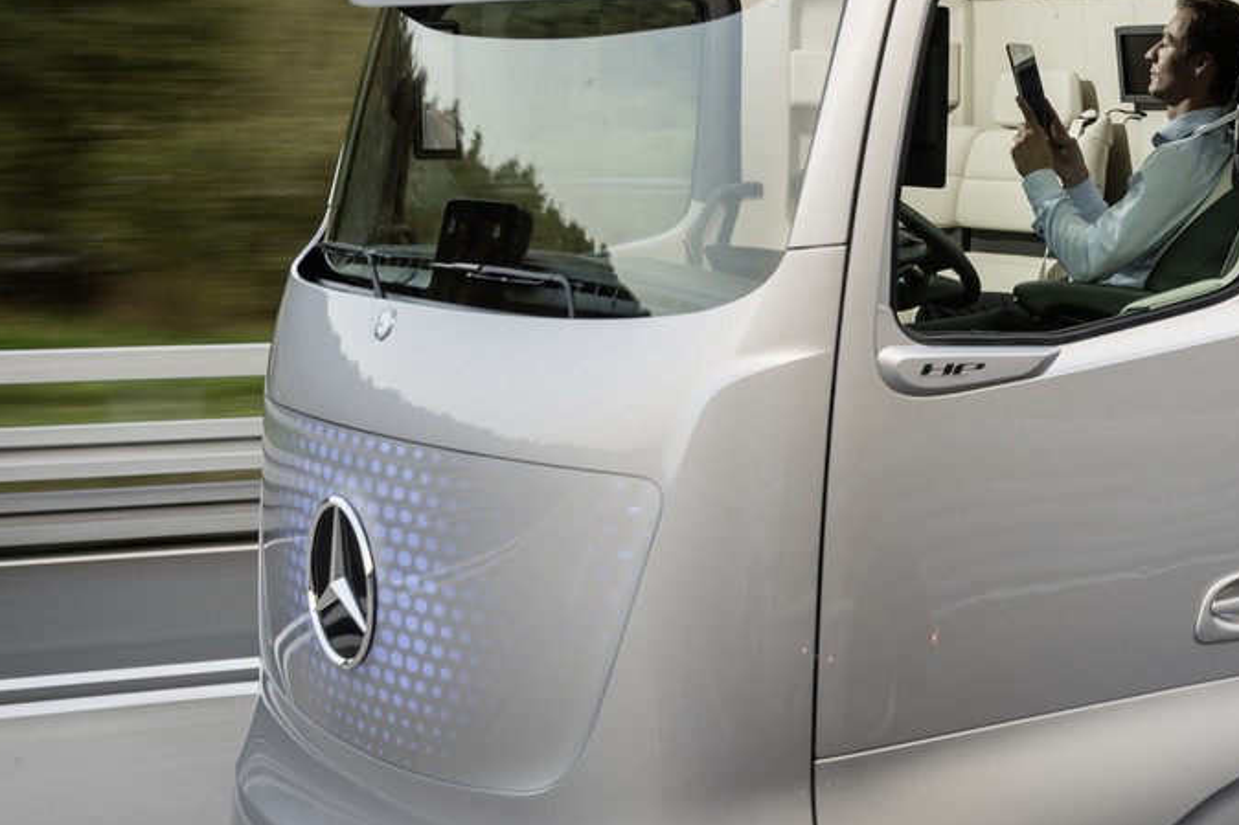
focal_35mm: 79
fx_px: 2718
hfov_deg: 25.5
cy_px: 266
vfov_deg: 17.2
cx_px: 853
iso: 400
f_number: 14
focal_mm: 52
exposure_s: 1/20
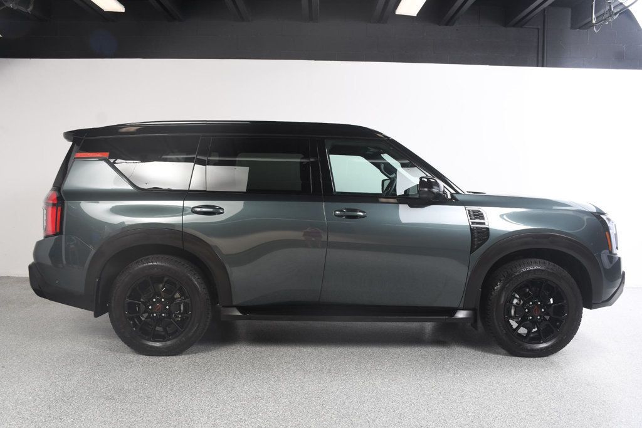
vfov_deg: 43.6
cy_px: 214
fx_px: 535
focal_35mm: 30
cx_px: 321
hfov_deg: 61.9
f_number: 6.3
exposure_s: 1/160
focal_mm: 20
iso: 100
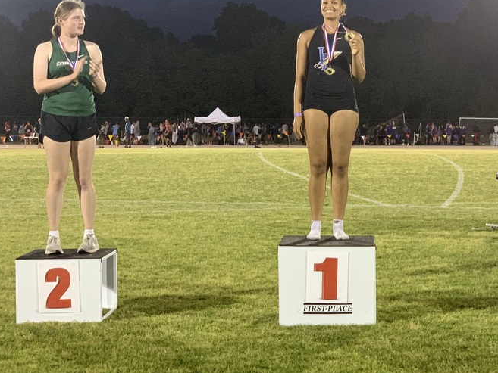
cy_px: 166
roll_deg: -0.3
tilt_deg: -1.5
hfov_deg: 23.9
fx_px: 1166
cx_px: 365
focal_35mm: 81
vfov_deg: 18.2
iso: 250
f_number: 2.4
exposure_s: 1/60
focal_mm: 6
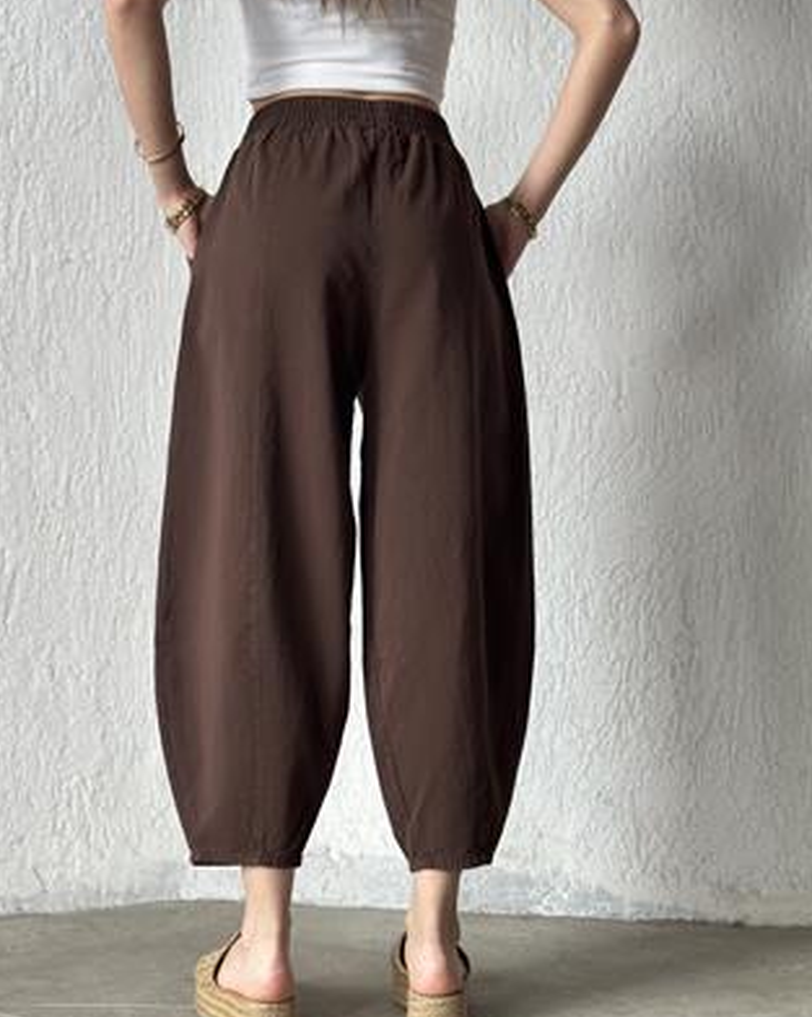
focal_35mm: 51
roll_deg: -0.8
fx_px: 1534
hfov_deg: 29.7
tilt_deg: +2.0
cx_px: 405
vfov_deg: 36.7
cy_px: 529
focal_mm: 6.86
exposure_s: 1/121
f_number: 1.78
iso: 125
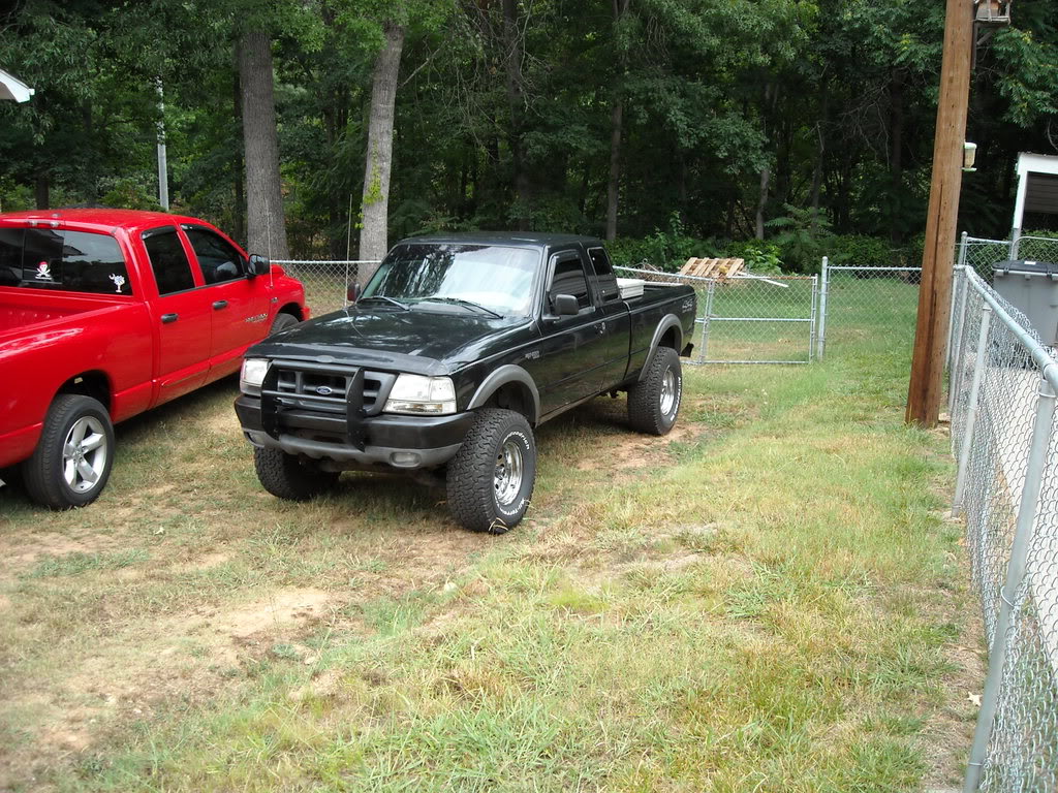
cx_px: 529
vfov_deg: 40.7
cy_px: 396
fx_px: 1070
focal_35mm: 35
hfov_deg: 52.6
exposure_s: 1/209
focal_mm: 5.7
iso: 64
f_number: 2.8
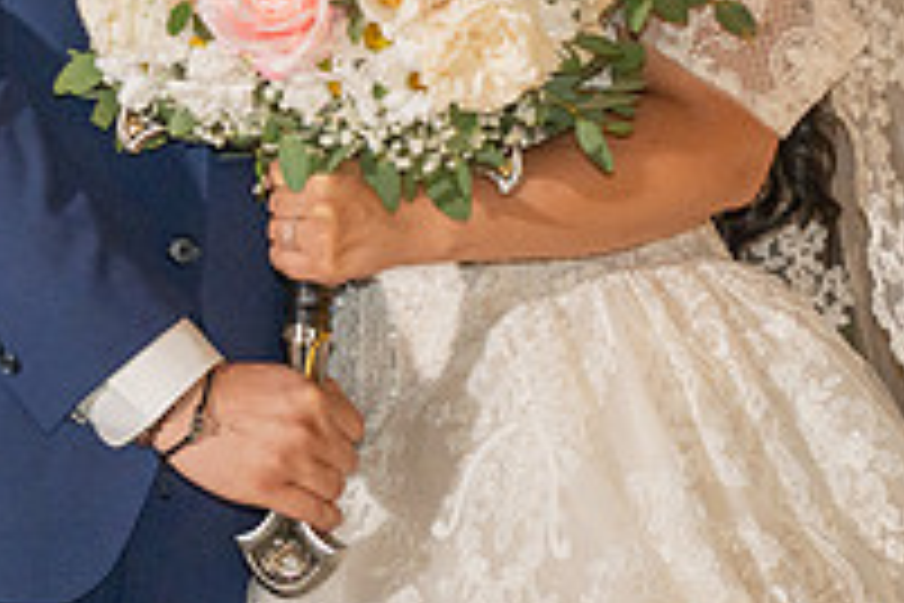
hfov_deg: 5.9
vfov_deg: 3.9
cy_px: -227
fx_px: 8713
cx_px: 247
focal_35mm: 347
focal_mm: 120
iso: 1600
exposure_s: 1/200
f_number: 4
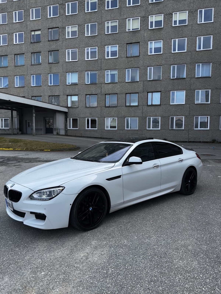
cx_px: 110
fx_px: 204
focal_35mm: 24
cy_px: 147
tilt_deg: -2.5
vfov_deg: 71.6
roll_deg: -0.9
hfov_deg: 56.8
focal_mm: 6.86
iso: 80
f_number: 1.78
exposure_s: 1/1412
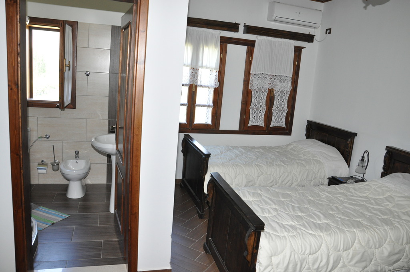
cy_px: 136
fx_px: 307
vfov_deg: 47.8
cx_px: 205
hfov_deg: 67.4
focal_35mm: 27
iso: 800
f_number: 5.6
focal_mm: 18
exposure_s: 1/60
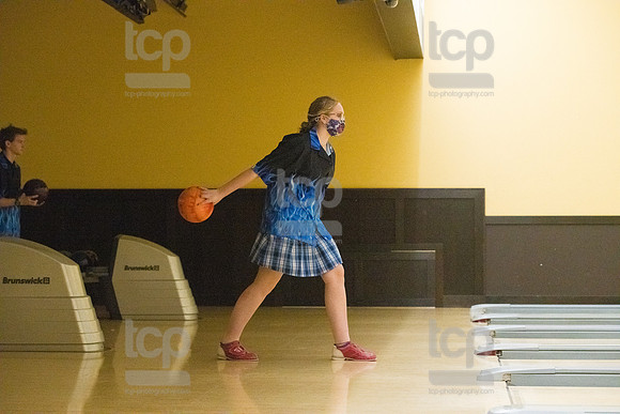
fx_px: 1412
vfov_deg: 16.7
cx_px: 310
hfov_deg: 24.8
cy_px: 207
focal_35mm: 82
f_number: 4.5
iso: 10000
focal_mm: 82
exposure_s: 1/1000
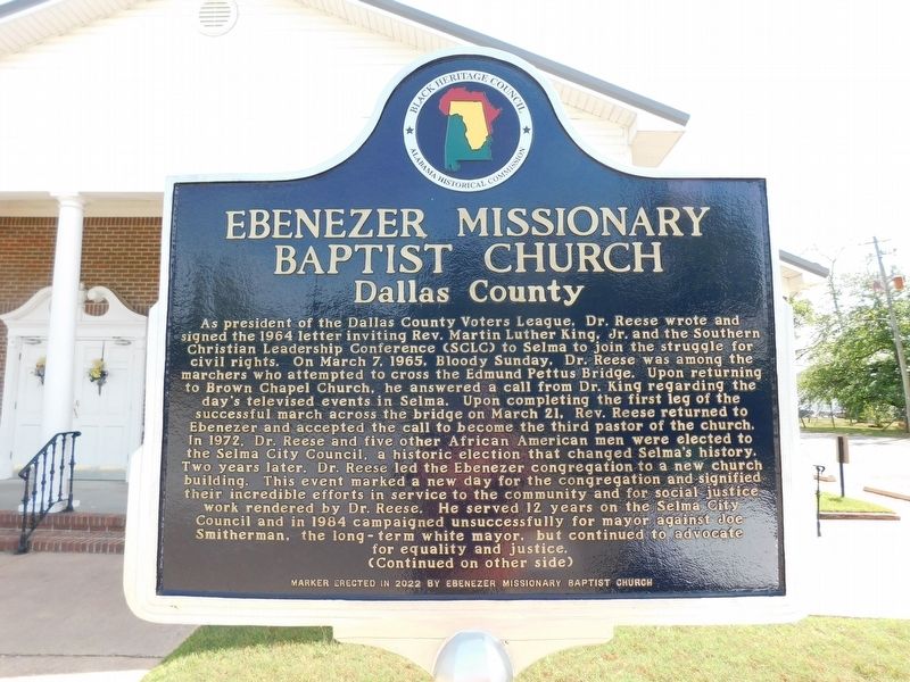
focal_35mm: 23
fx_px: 605
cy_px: 341
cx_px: 455
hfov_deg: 73.9
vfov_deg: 58.9
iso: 125
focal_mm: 4
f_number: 3
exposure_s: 1/400
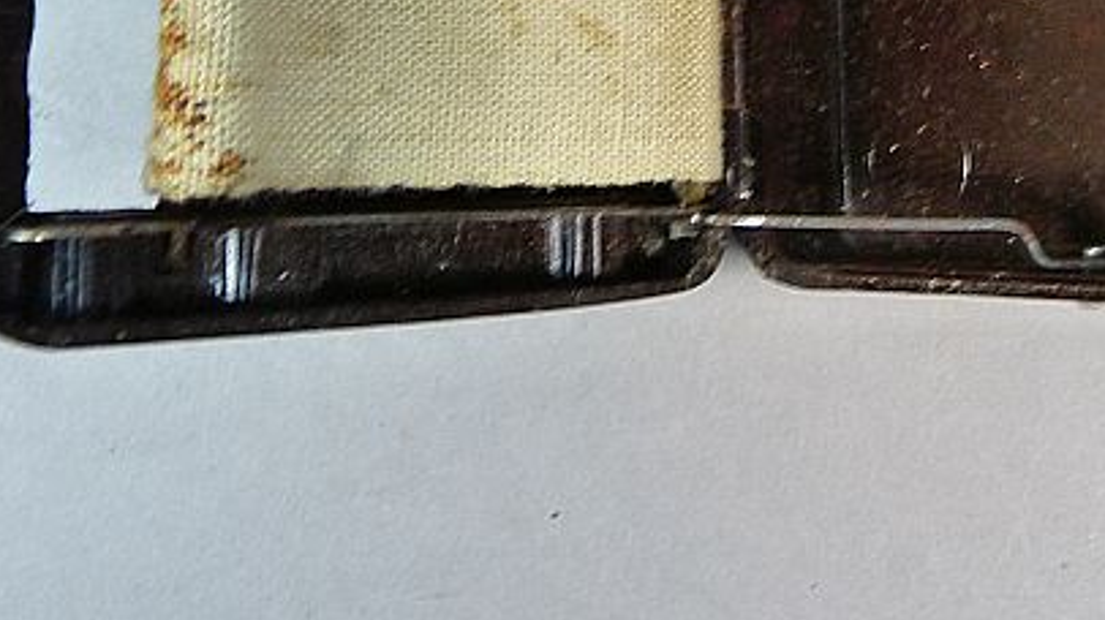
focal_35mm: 58
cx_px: 762
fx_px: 1699
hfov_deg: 35.6
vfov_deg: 19.5
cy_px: -128
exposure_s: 1/25
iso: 400
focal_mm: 4.8
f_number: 2.8
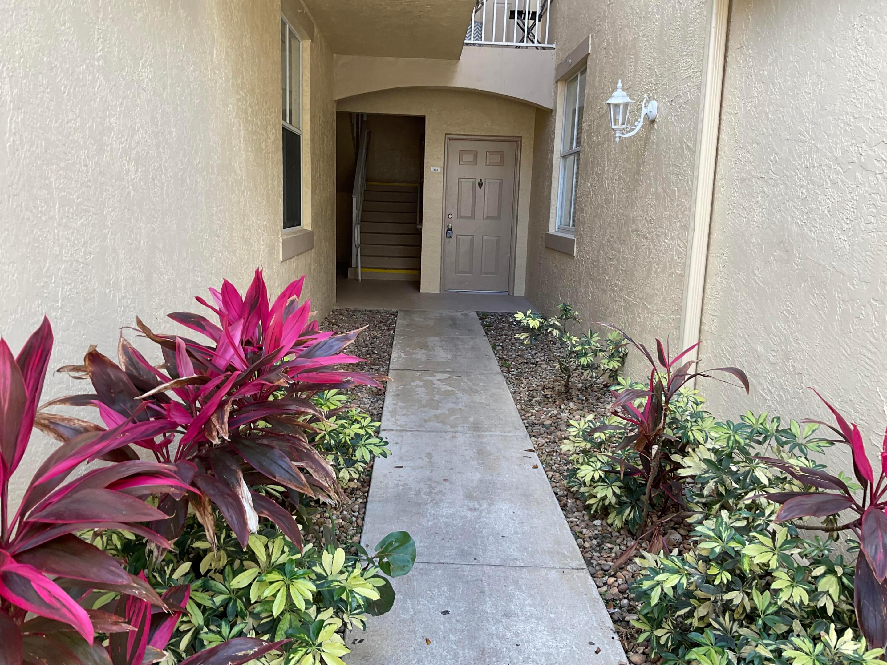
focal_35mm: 29
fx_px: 743
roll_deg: -3.2
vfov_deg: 48.2
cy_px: 332
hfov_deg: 61.7
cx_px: 444
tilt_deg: -12.2
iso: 25
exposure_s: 1/120
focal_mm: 3
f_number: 1.8
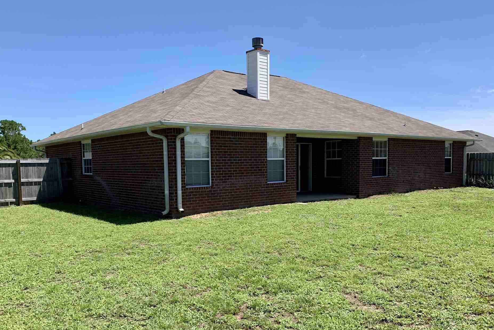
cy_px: 192
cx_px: 239
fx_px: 412
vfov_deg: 43.5
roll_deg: +1.1
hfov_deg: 61.9
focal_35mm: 30
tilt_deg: -4.2
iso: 25
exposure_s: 1/1634
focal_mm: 4.25
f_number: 1.8
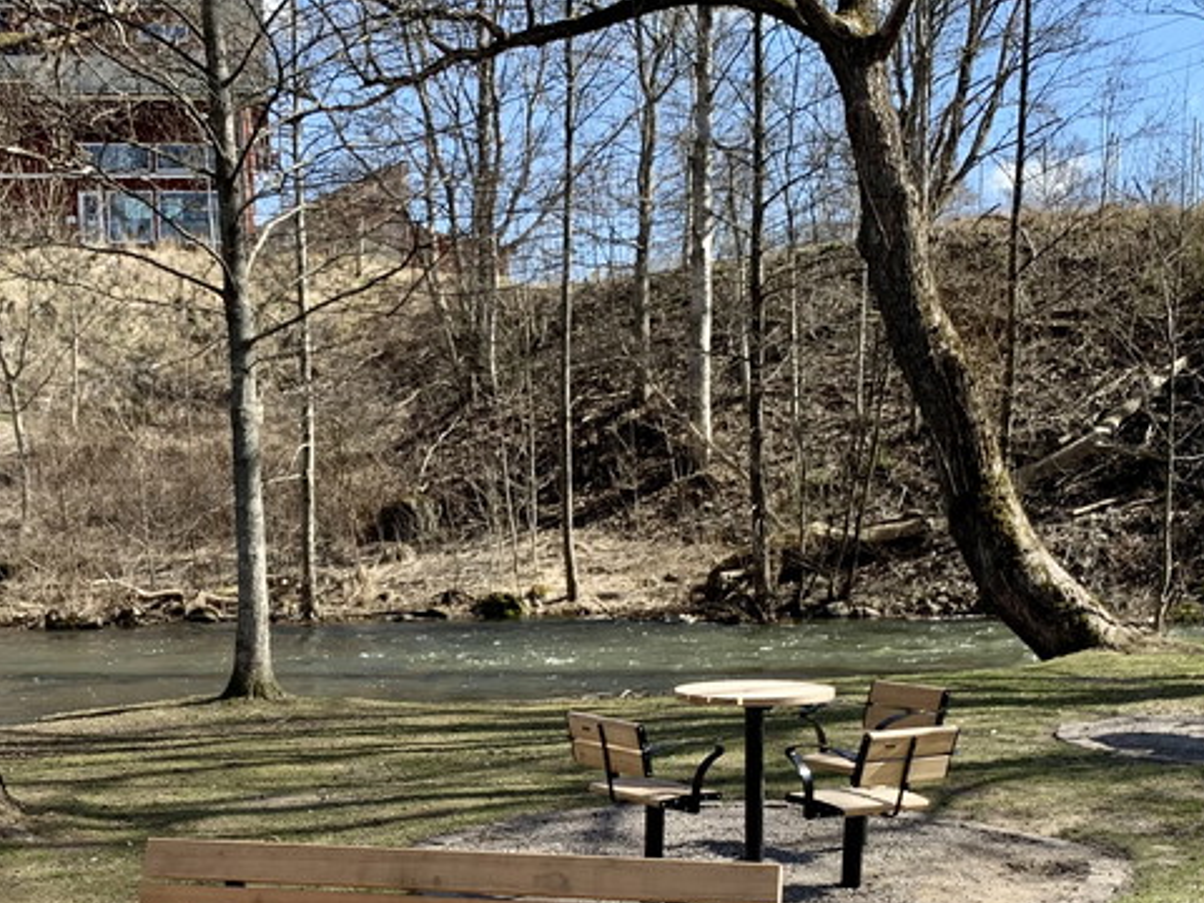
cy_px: 795
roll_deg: +0.5
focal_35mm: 52
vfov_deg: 27.1
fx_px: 1809
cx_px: 479
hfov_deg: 36.7
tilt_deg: -8.4
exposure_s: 1/1299
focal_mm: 4.25
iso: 25
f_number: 1.8
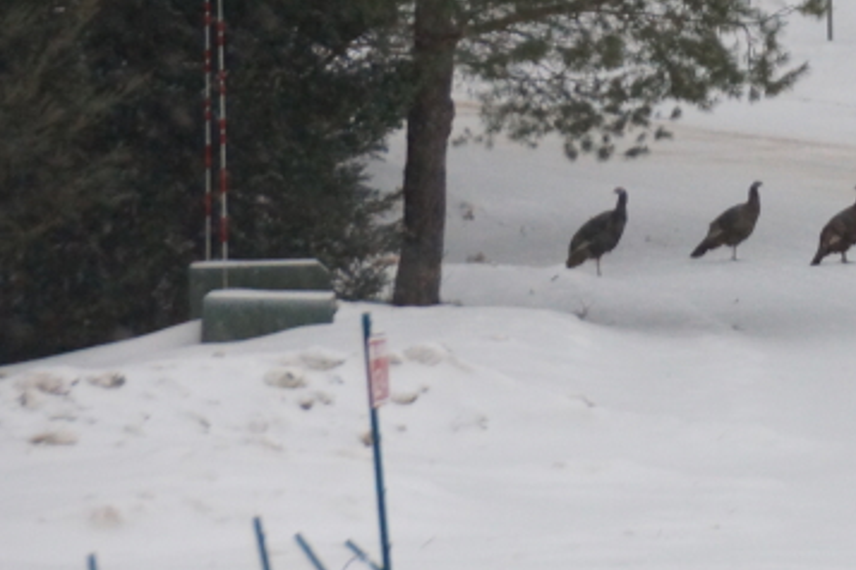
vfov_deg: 3.3
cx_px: 1097
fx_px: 9986
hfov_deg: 4.9
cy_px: -163
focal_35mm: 420
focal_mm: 100
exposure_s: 1/160
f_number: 5.6
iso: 1000
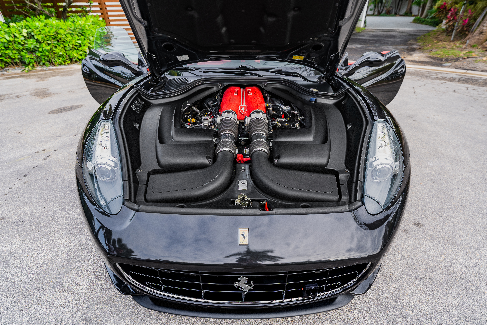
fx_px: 257
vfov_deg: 64.6
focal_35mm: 19
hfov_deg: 86.9
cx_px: 244
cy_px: 162
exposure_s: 1/80
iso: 100
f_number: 4.5
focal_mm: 19
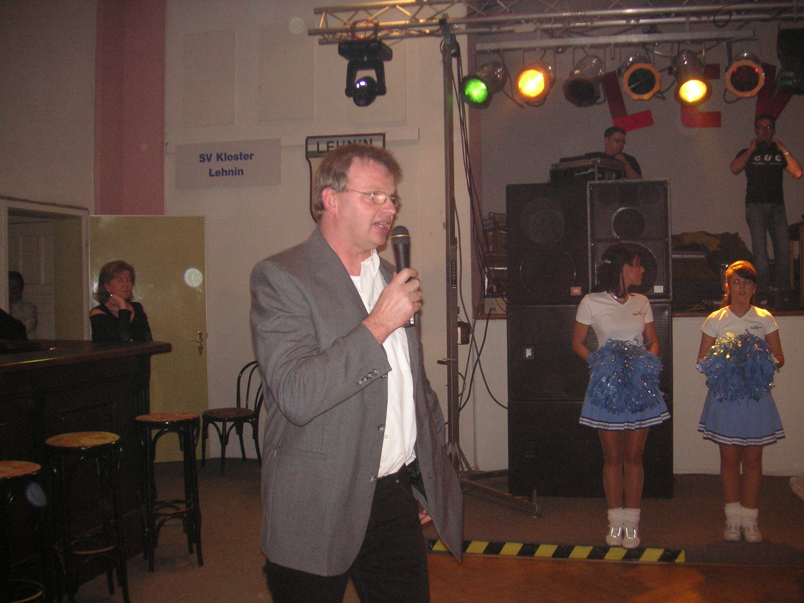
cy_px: 302
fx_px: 859
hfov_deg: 50.1
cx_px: 402
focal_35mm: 37
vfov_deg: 38.7
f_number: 2.8
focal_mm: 6.1
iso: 160
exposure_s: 1/45
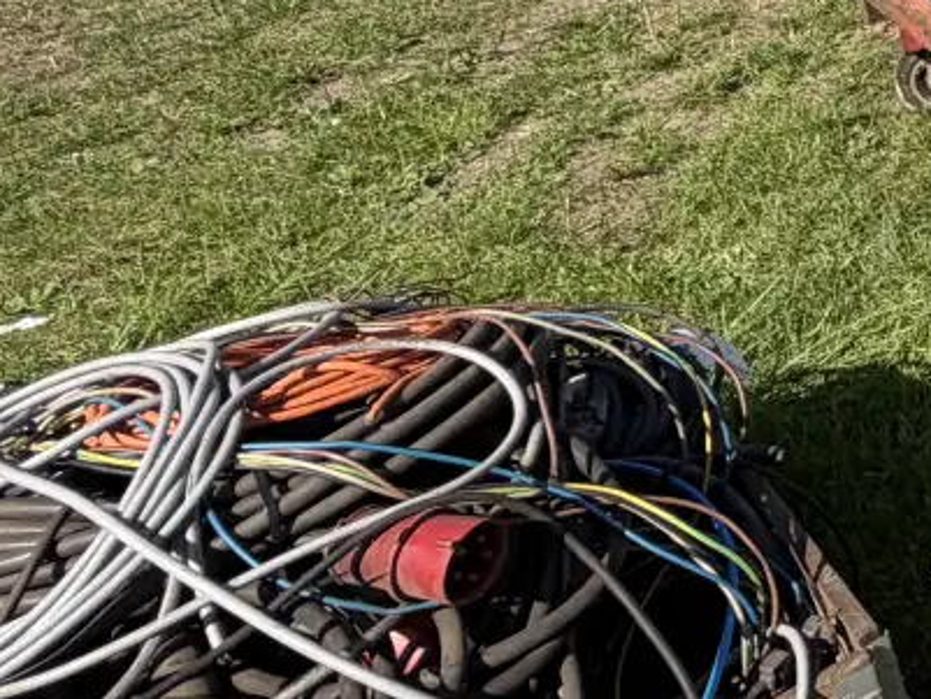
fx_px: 1803
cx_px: 1662
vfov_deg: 20.1
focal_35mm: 67
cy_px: -209
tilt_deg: -21.4
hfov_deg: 20.6
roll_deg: +7.3
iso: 32
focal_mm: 2.22
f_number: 2.2
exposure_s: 1/770
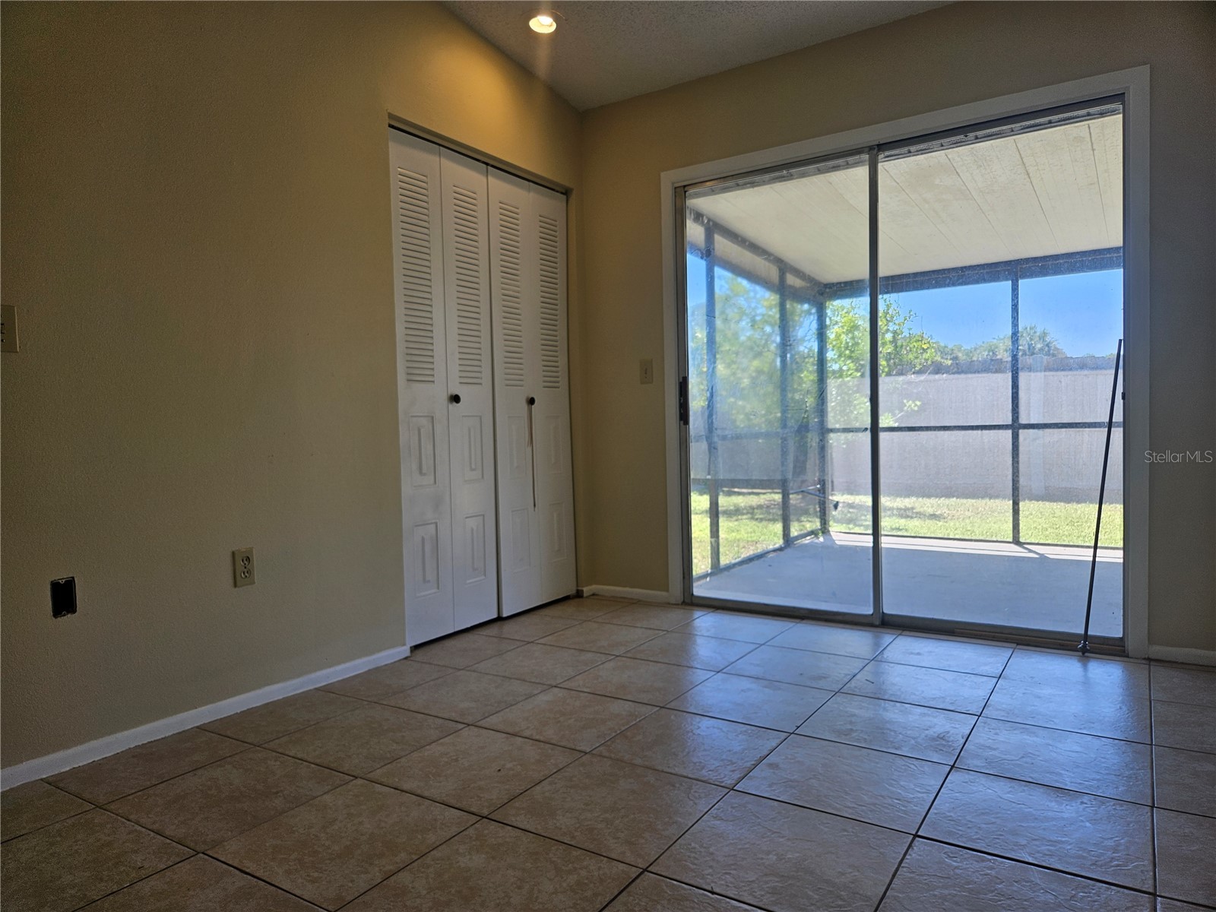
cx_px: 608
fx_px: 808
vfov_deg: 58.9
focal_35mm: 23
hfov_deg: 73.9
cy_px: 456
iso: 32
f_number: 1.8
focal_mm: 5.4
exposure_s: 1/120
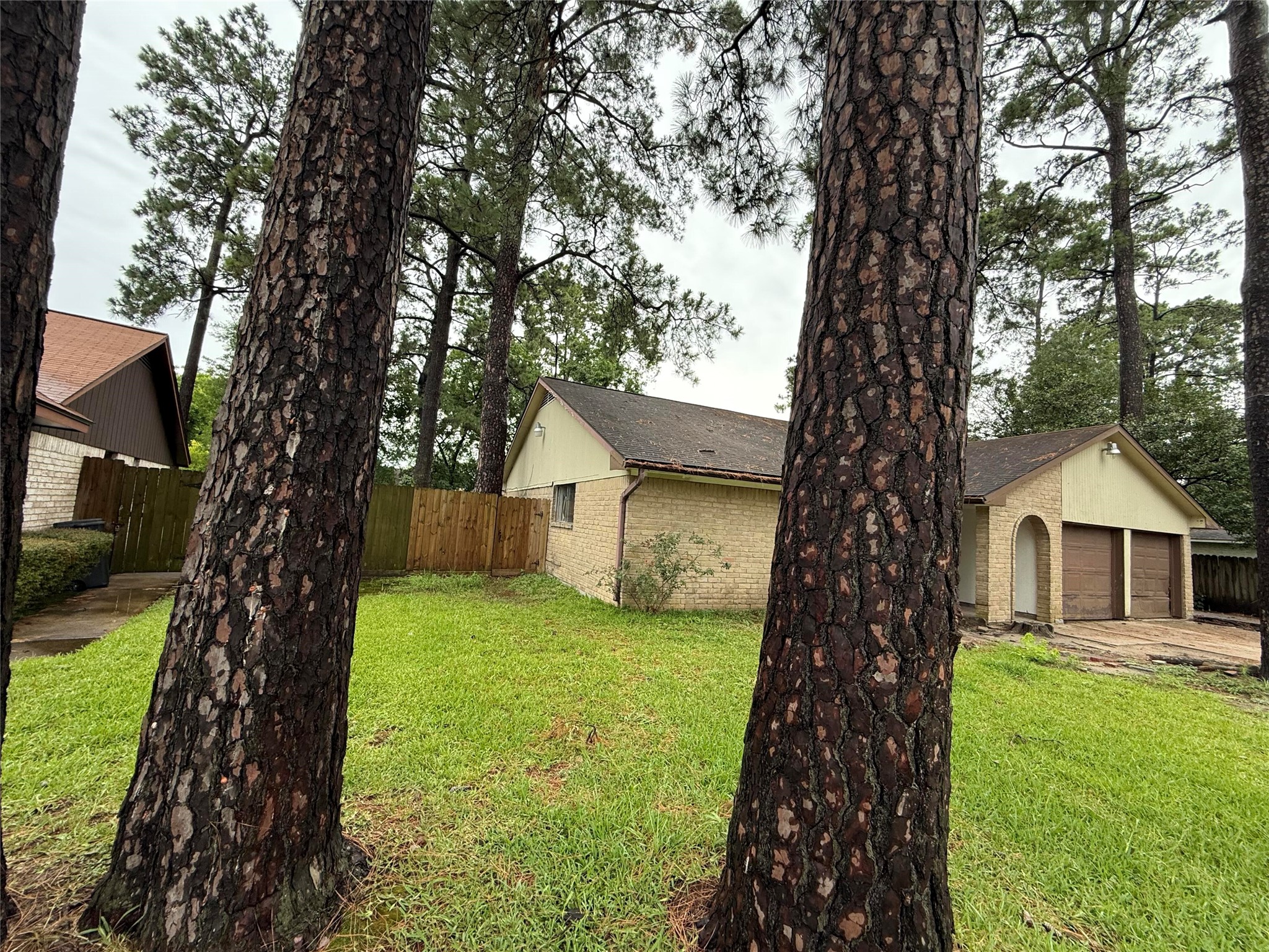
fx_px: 513
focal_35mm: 14
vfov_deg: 85.7
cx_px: 634
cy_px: 476
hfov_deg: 102.1
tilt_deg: +7.9
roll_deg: -5.0
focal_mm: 2.22
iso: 64
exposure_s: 1/285
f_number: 2.2
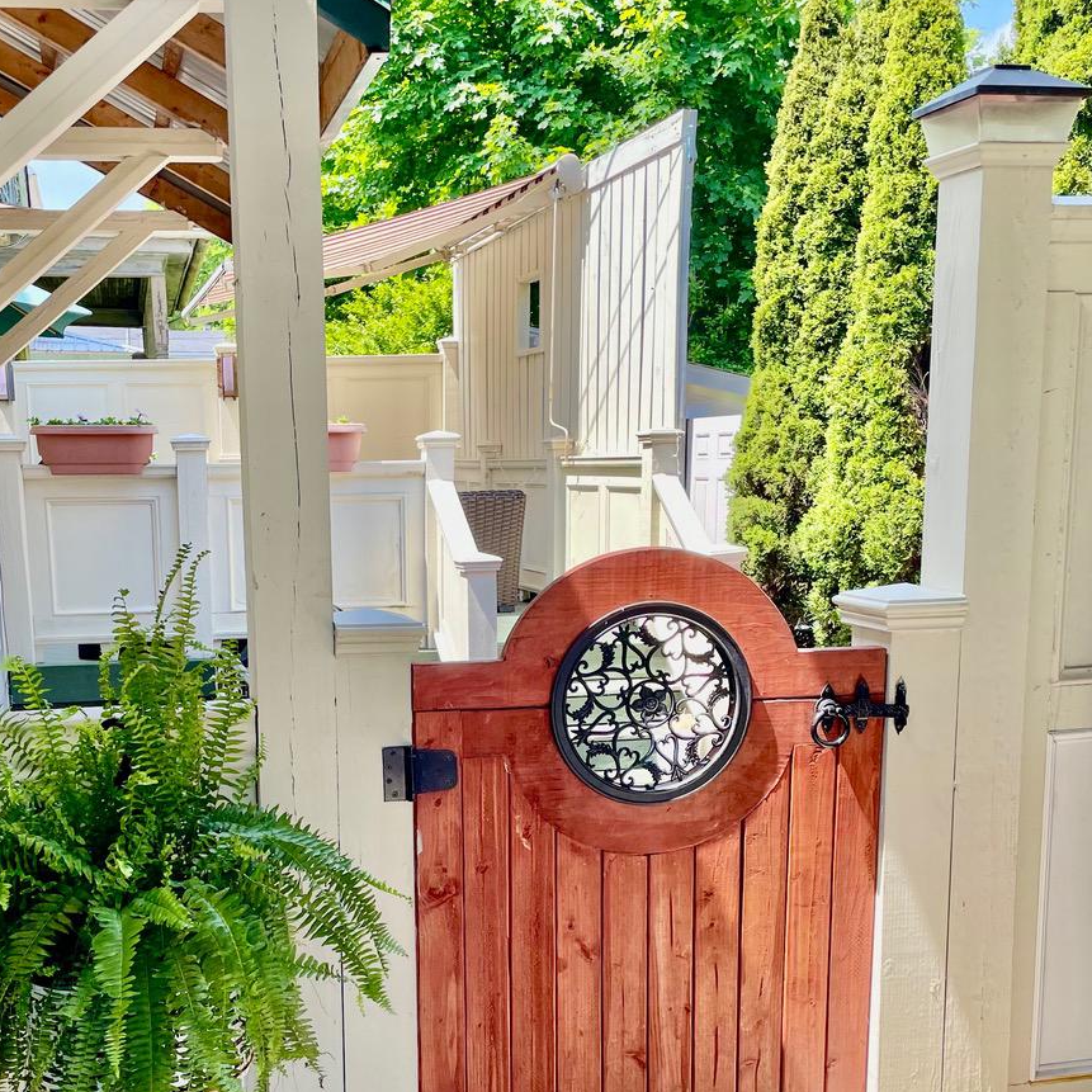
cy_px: 753
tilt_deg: -10.6
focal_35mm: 41
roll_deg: +2.0
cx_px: 382
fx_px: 1463
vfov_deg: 40.3
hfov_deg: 40.5
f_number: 1.6
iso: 32
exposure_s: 1/540
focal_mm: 4.2
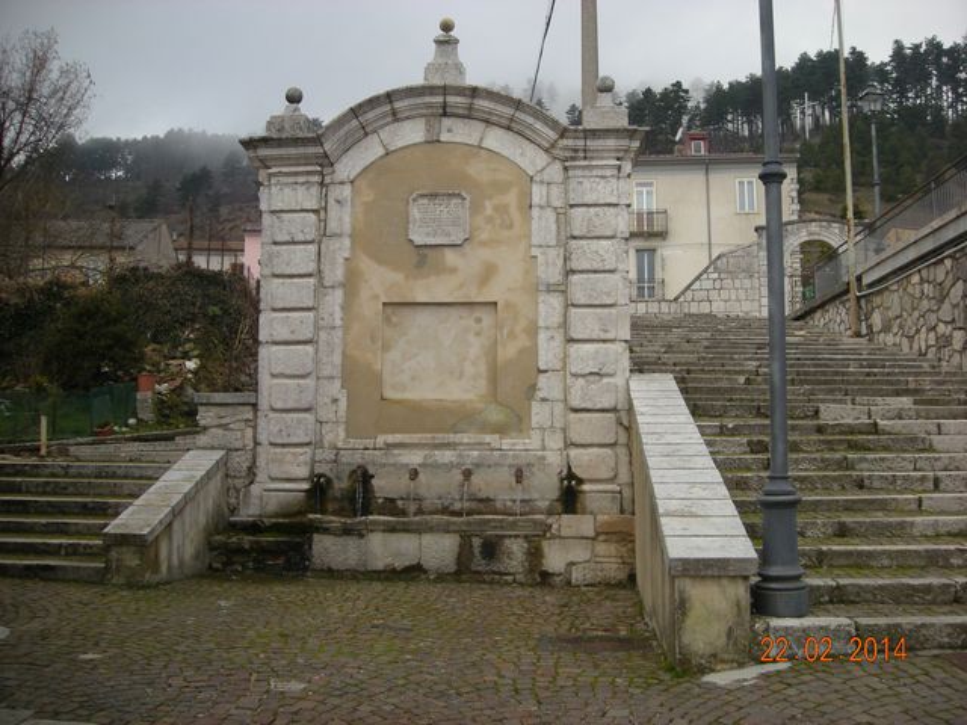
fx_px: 978
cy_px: 362
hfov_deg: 52.6
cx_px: 484
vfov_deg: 40.7
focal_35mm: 35
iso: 100
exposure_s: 1/203
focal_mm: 5.7
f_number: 5.7
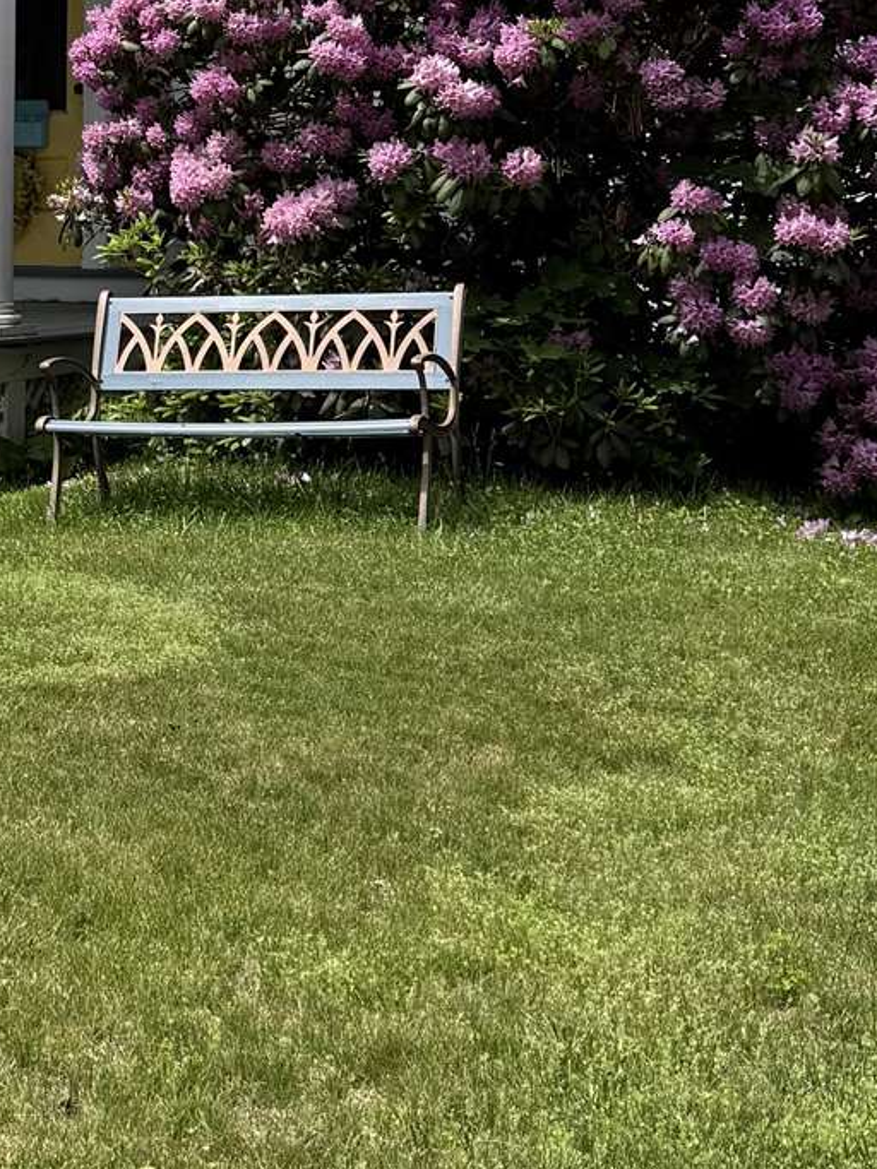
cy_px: -56
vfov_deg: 23.0
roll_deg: -1.0
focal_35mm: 81
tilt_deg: +7.6
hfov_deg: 17.8
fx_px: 2737
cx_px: 27
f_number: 1.78
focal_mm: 6.76
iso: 80
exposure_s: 1/3247
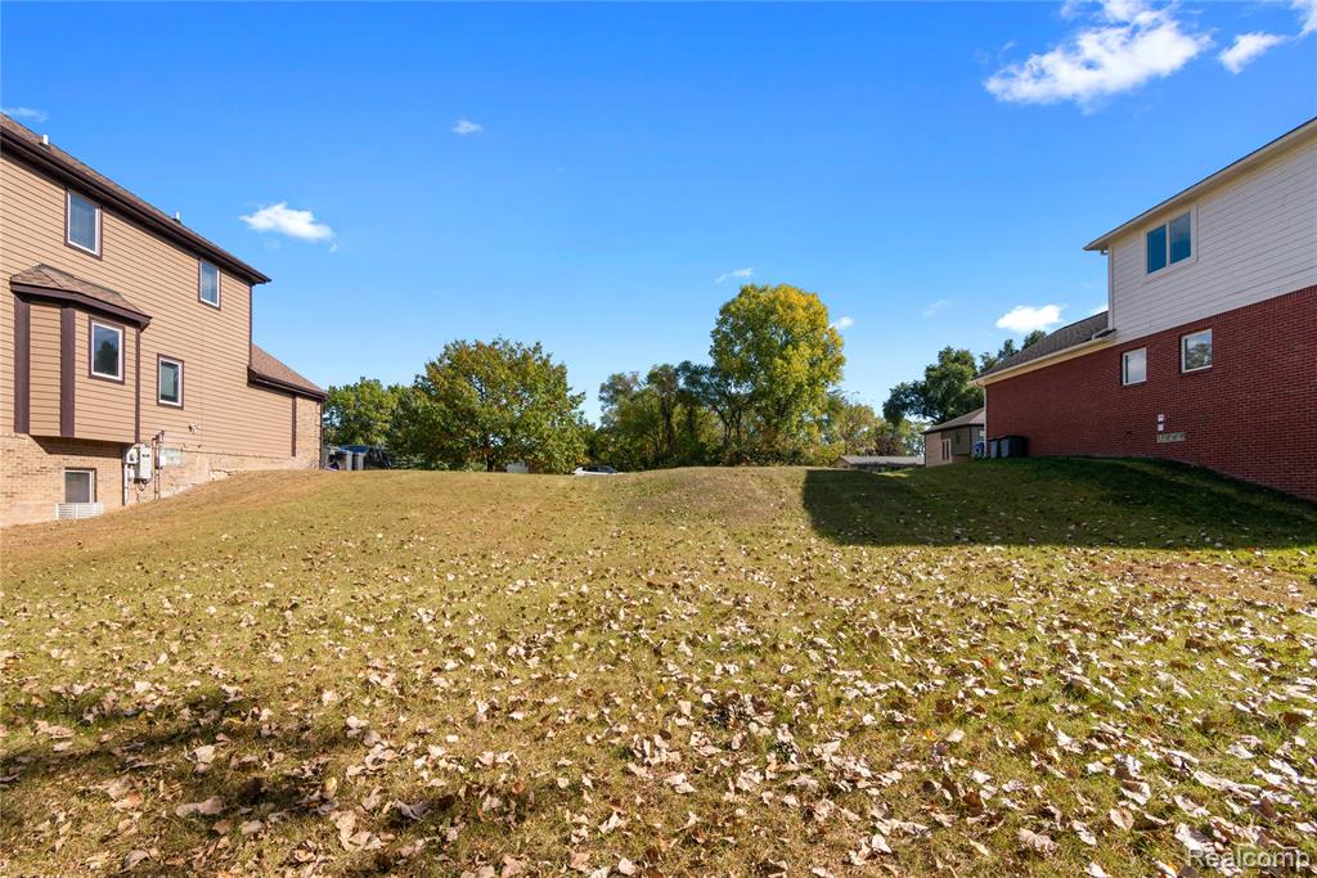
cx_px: 658
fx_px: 622
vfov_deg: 70.5
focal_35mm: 17
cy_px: 439
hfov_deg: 93.3
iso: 320
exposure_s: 1/1000
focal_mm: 17
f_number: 9
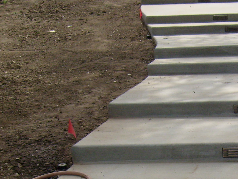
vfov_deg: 17.6
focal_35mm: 81
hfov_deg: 22.9
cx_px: 253
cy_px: 197
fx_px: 557
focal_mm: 5.8
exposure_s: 1/250
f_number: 7.1
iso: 80
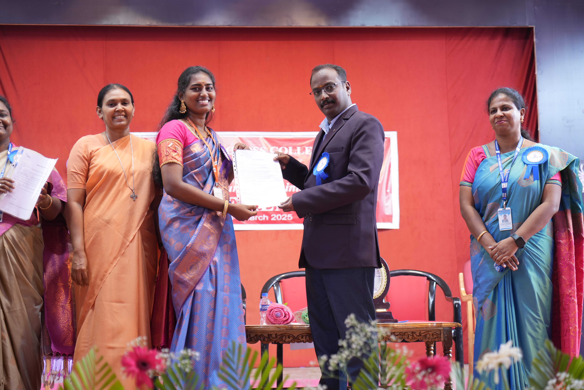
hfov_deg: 33.9
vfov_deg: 23.0
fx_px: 957
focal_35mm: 59
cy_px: 195
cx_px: 292
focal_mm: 59
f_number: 4
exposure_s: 1/125
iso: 500
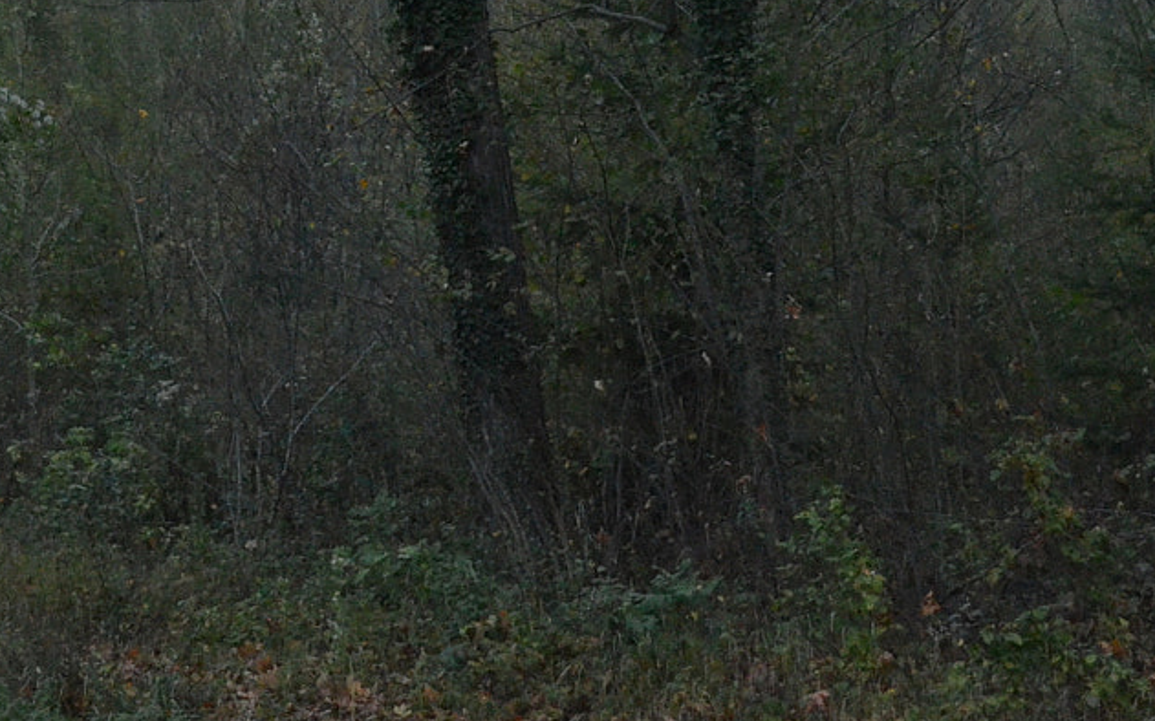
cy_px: -242
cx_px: 414
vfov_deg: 11.0
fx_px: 3650
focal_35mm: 116
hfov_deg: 17.9
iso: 3200
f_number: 4.5
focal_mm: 30
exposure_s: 1/30
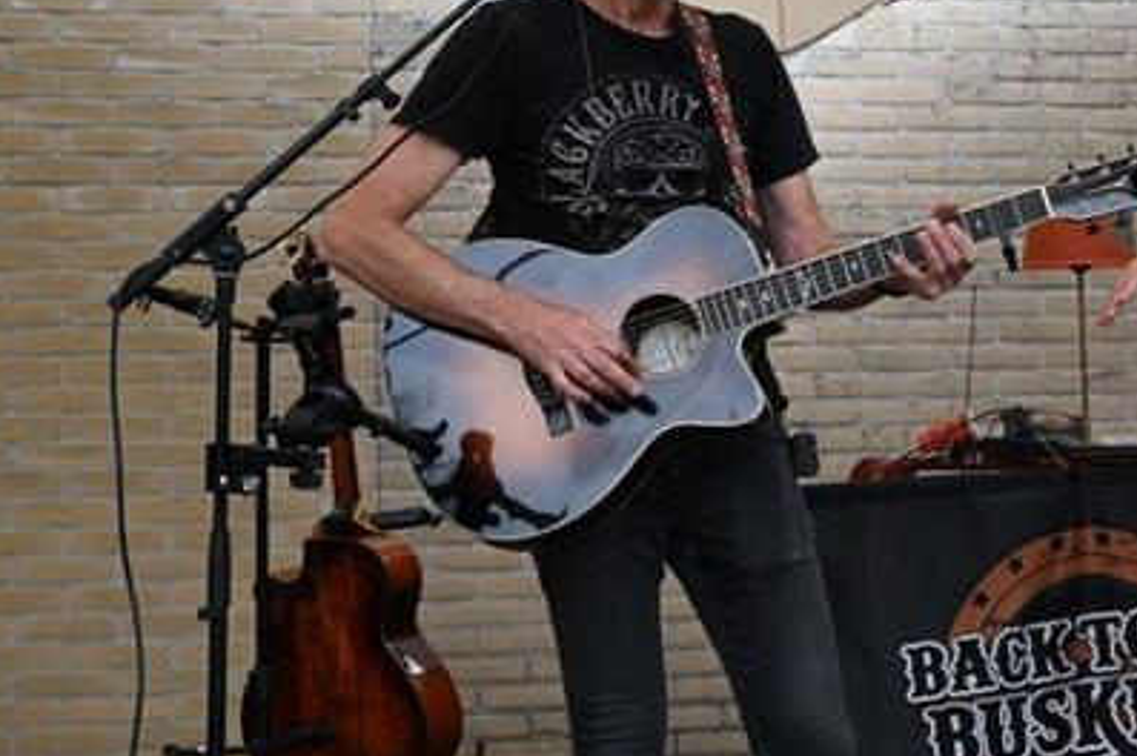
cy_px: 399
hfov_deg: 20.8
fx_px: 2998
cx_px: 1137
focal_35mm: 95
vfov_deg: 14.4
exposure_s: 1/250
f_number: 5.6
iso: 180
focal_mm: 38
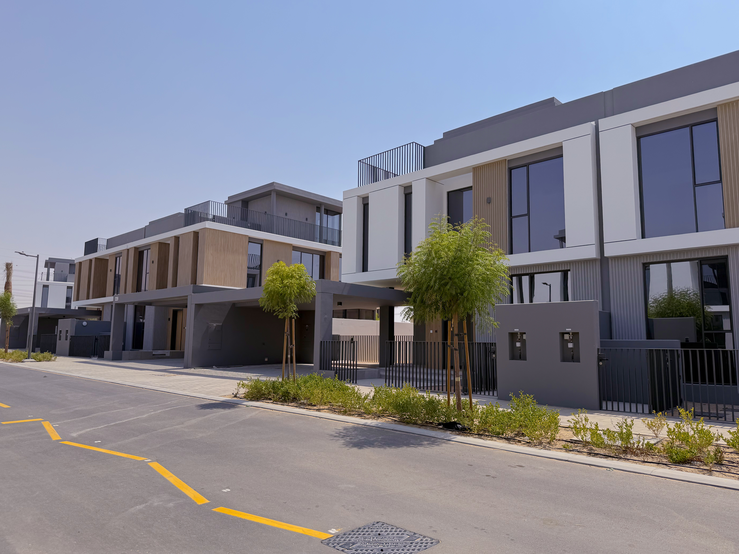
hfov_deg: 71.6
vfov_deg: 56.8
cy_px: 277
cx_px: 370
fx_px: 512
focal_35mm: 24
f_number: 1.78
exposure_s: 1/8130
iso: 80
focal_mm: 6.76
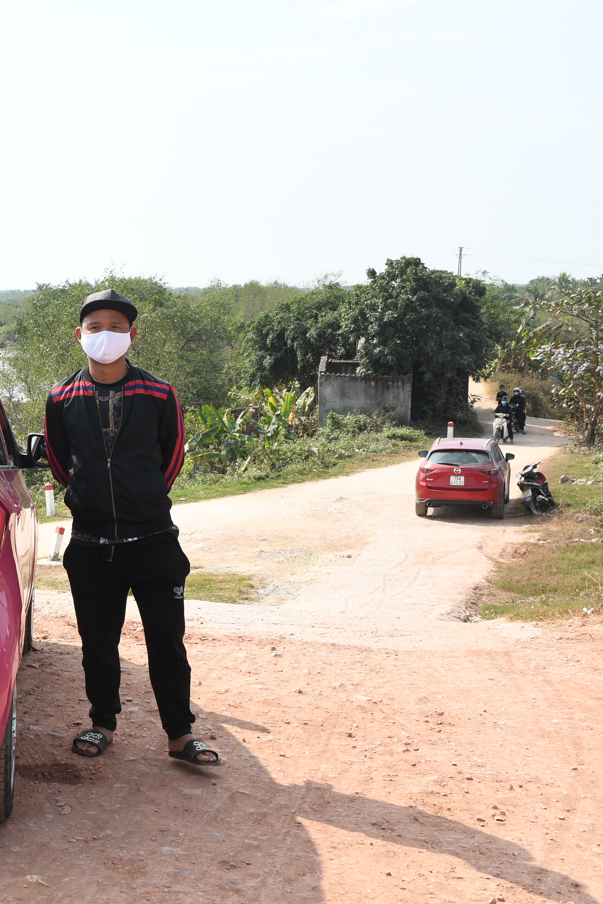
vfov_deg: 36.2
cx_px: -22
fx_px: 1382
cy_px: 444
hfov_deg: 23.4
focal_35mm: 55
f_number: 9
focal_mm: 24
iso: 125
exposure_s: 1/200
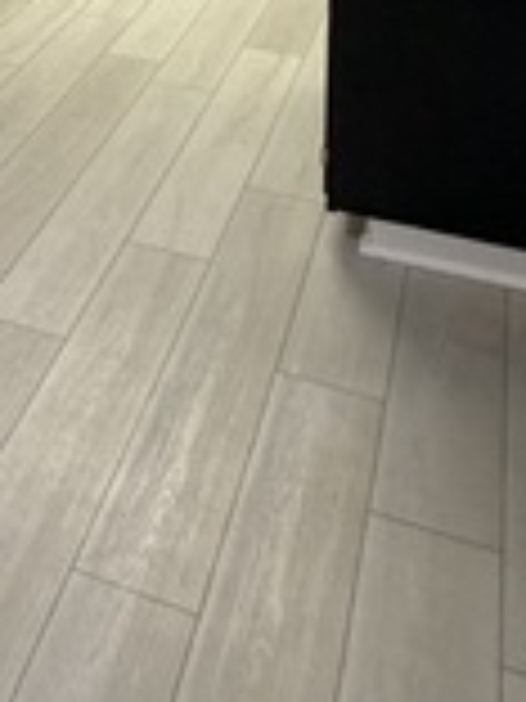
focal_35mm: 60
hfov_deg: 22.4
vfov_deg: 26.3
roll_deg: +0.9
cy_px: -259
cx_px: -112
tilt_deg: -7.0
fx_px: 1216
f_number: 2.2
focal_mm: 2.22
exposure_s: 1/60
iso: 250
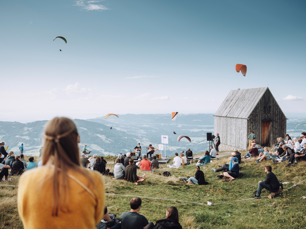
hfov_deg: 51.4
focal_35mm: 36
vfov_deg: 39.7
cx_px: 153
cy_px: 114
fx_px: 318
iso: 100
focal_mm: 45
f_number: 2.8
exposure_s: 1/800
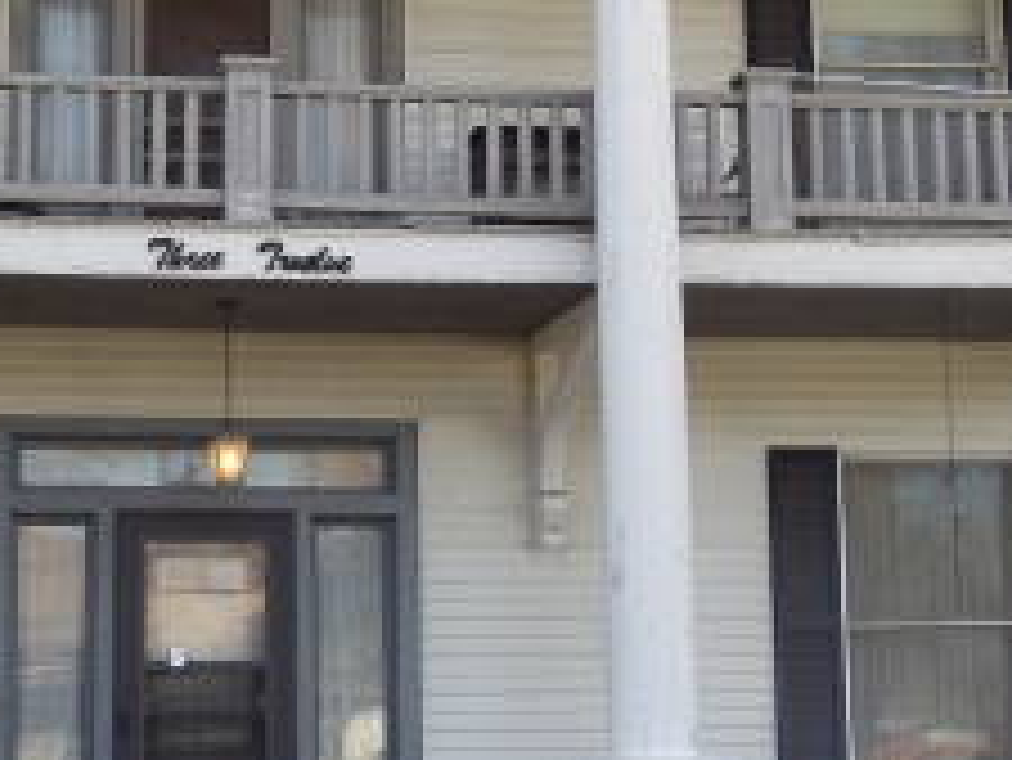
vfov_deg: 11.8
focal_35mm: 125
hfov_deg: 15.7
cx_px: 216
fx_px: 3656
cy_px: 216
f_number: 3.5
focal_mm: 6
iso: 80
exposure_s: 1/80
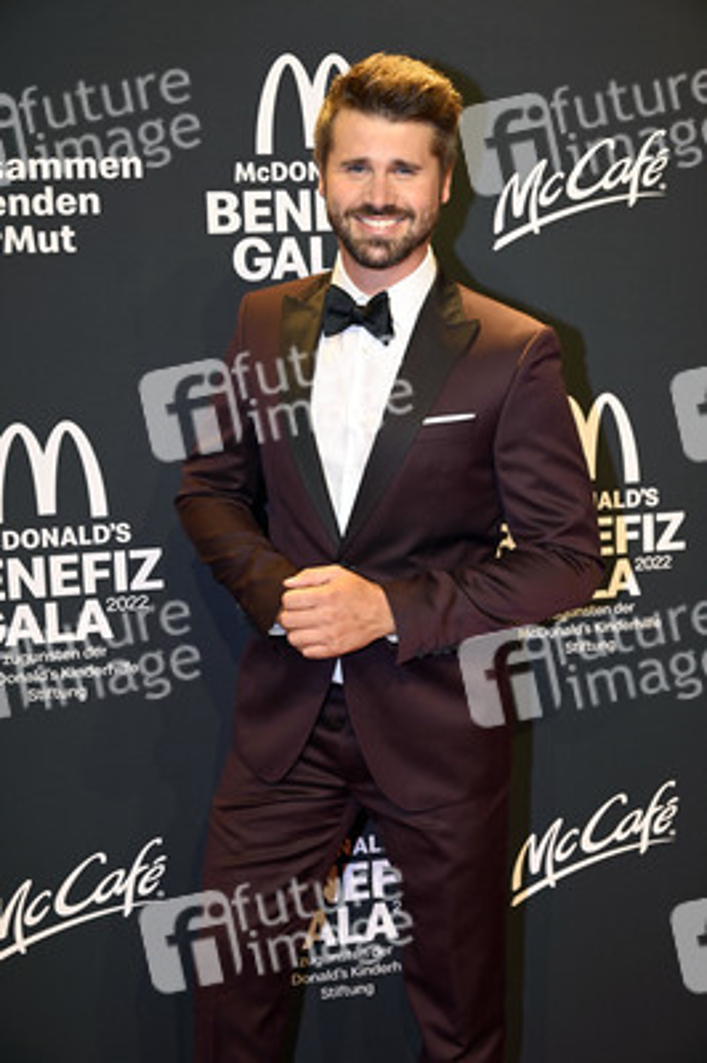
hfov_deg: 25.5
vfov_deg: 37.5
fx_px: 1564
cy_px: 532
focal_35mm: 53
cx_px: 354
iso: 500
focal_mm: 53
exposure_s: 1/60
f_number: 6.3
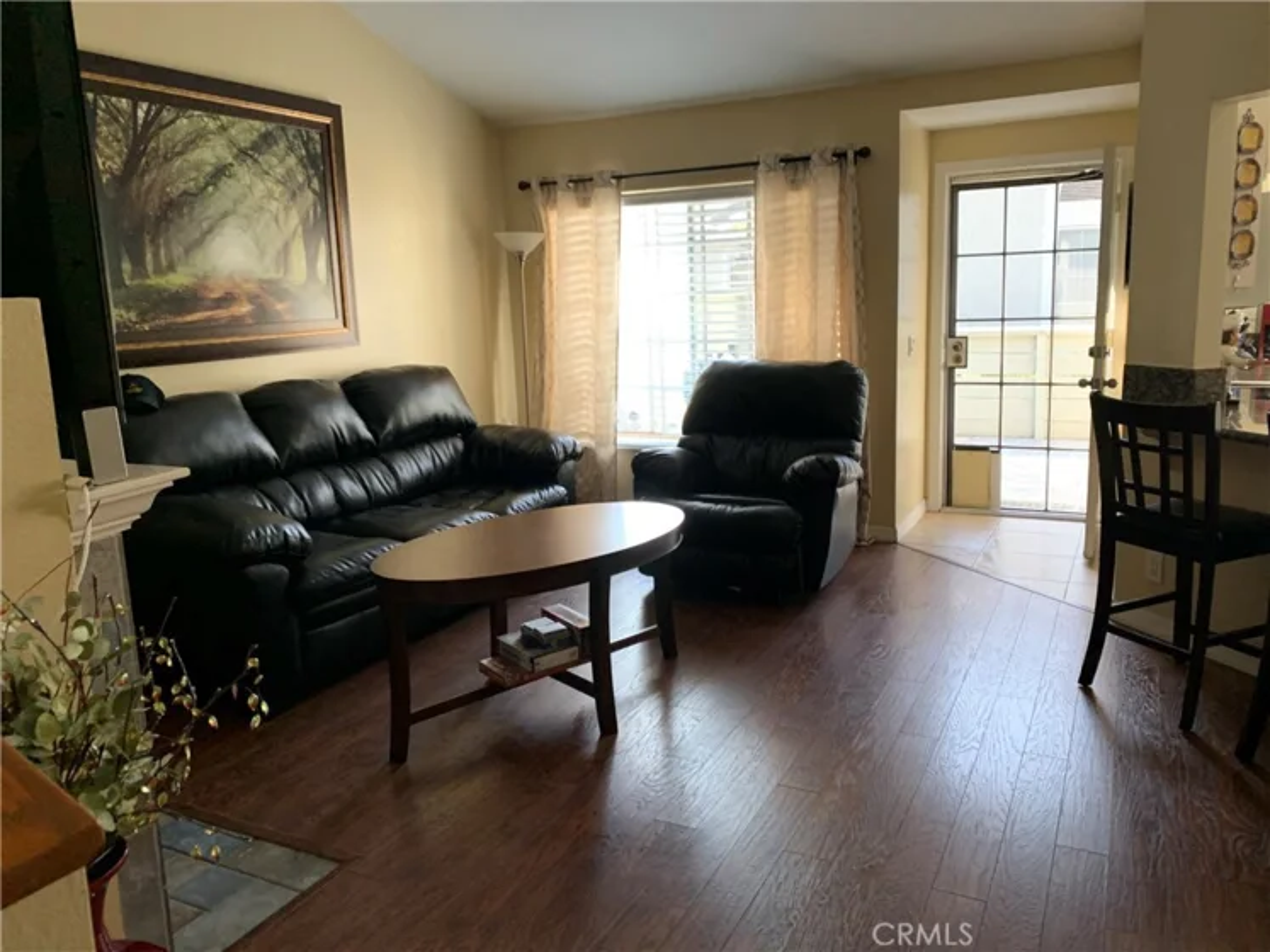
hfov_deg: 67.3
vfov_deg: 53.1
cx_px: 635
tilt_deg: -9.4
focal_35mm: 26
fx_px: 954
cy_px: 476
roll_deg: +0.7
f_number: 1.8
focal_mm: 4.25
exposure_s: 1/60
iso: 200
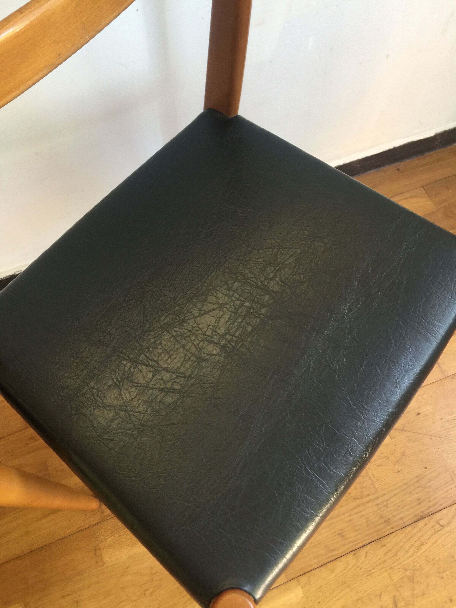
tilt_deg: -68.0
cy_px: 304
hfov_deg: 48.2
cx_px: 228
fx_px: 509
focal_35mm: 29
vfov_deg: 61.7
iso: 50
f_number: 2.2
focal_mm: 4.15
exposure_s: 1/17
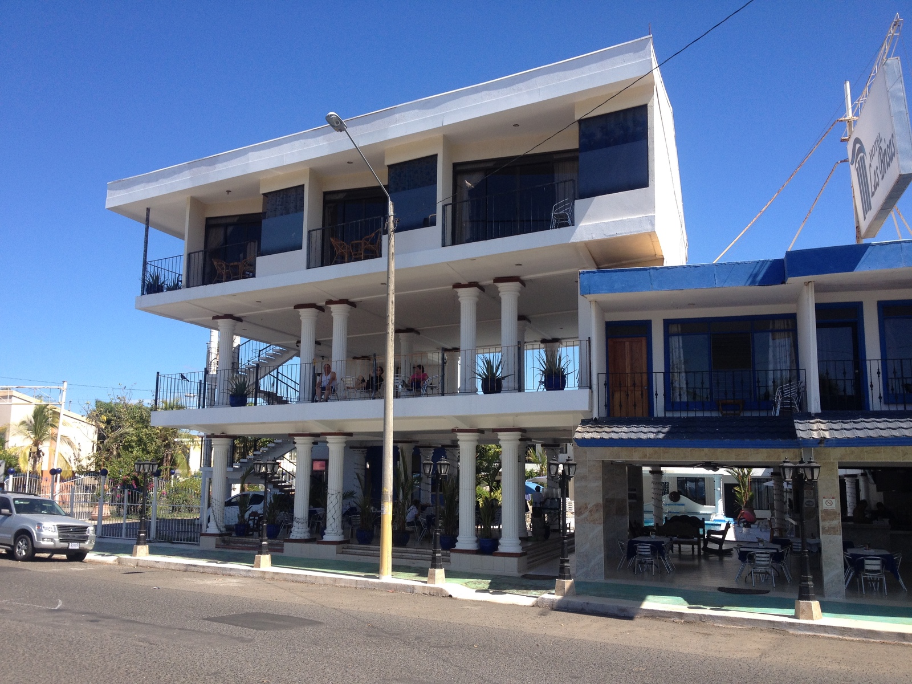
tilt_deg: +5.4
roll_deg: -0.1
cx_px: 456
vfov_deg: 40.7
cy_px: 342
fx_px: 922
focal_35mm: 35
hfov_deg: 52.6
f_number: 2.4
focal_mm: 4.28
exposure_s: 1/1200
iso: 50
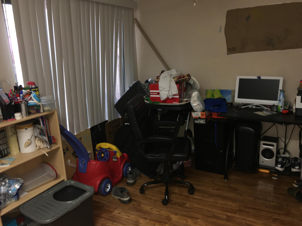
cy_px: 113
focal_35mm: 29
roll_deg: +4.0
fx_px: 253
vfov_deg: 48.2
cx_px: 151
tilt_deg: -14.0
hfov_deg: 61.7
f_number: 2.2
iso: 64
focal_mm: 4.15
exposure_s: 1/16
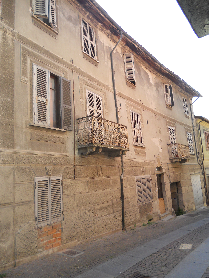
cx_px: 104
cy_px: 139
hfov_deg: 51.4
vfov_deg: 65.3
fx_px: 217
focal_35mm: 27
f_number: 3.2
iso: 80
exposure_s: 1/200
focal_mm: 4.9
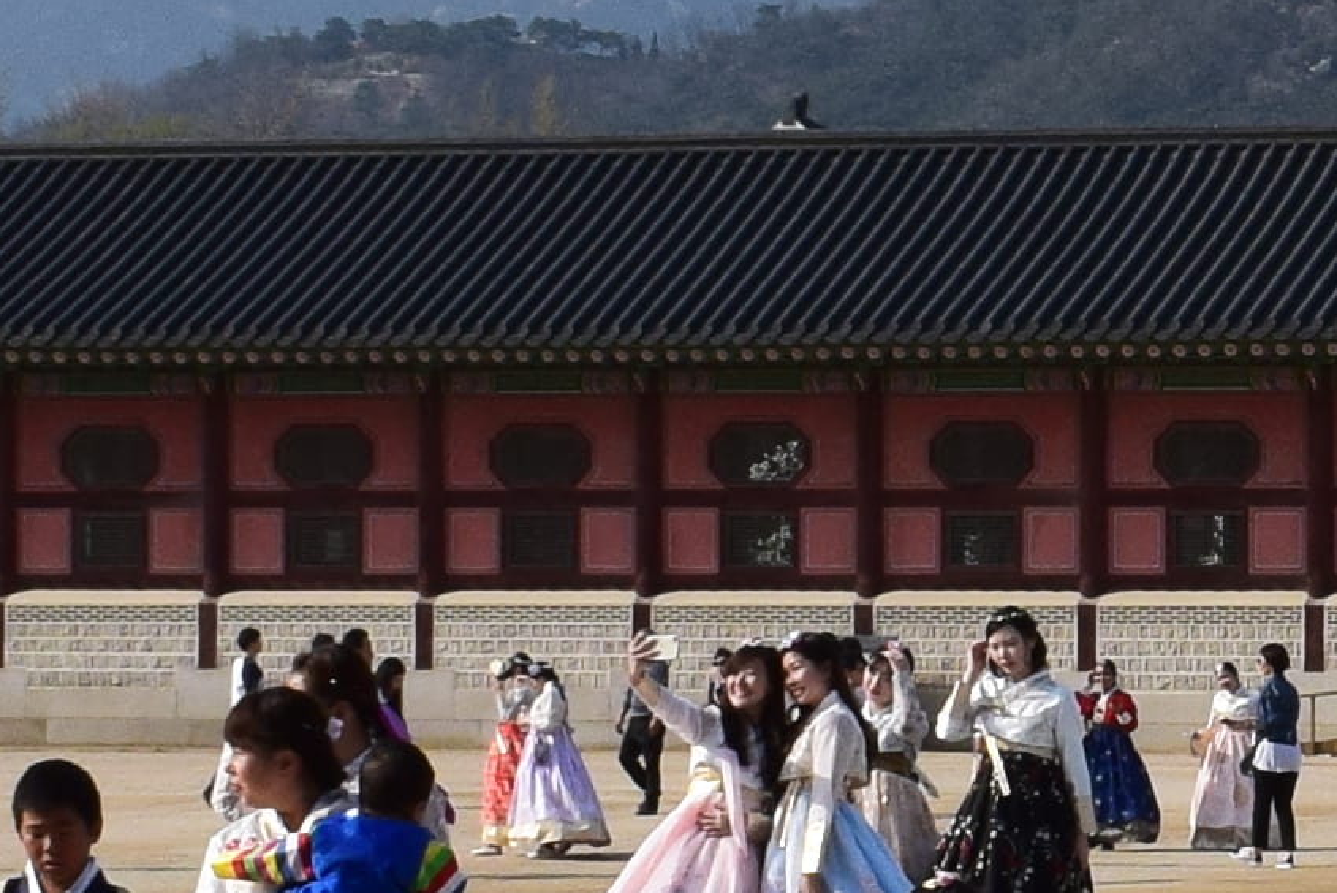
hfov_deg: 8.9
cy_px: 554
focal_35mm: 224
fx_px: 8305
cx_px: 2214
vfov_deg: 6.1
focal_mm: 21
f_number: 11
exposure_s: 1/500
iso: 360
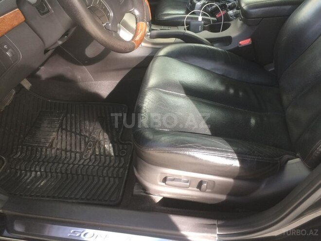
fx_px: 269
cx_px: 160
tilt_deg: -48.9
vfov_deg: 48.2
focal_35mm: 29
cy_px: 120
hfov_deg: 61.7
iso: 32
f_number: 2.2
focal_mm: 4.15
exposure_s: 1/33
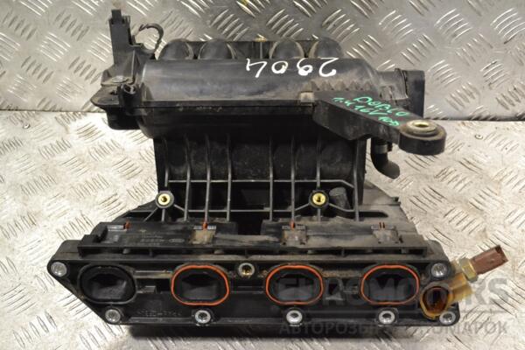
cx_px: 262
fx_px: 569
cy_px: 175
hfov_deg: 49.6
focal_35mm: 39
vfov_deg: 34.2
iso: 3200
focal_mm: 26
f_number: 8
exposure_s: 1/250
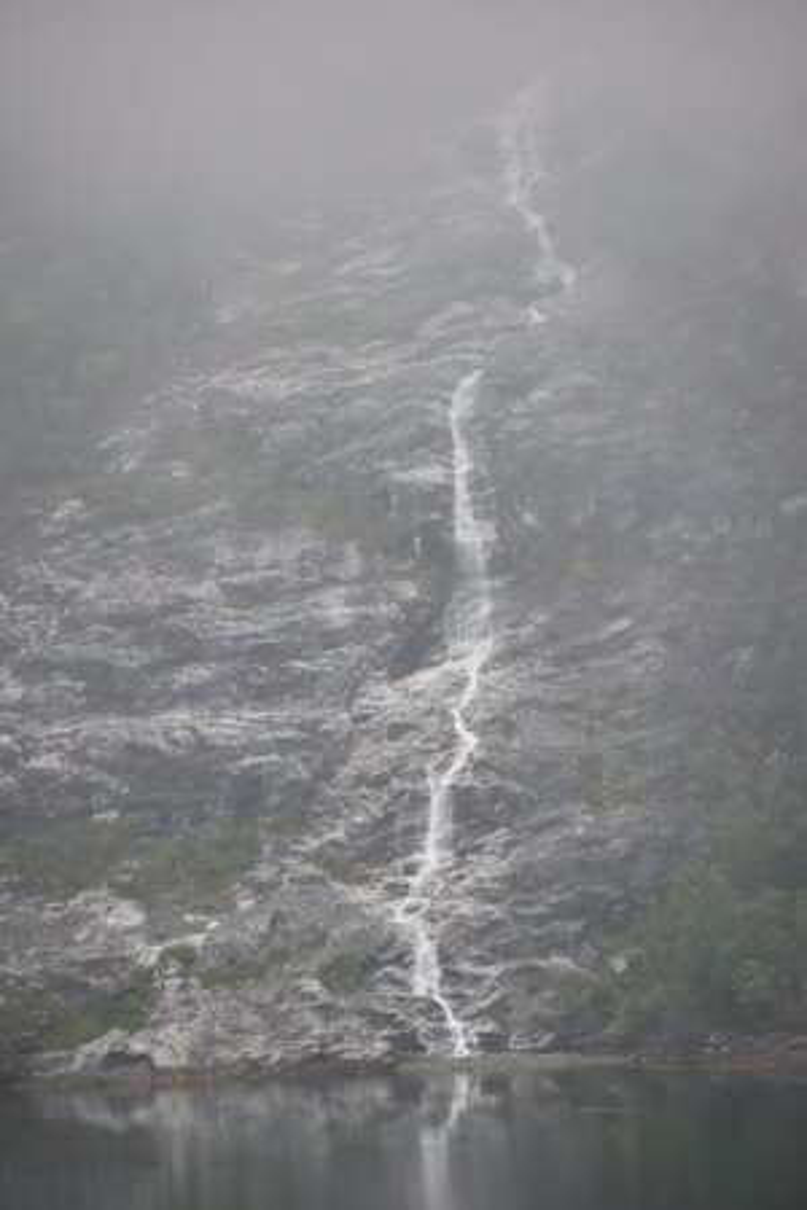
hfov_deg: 5.1
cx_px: 404
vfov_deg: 7.6
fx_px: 9078
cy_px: 605
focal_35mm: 270
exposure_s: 1/320
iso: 720
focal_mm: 180
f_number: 5.3
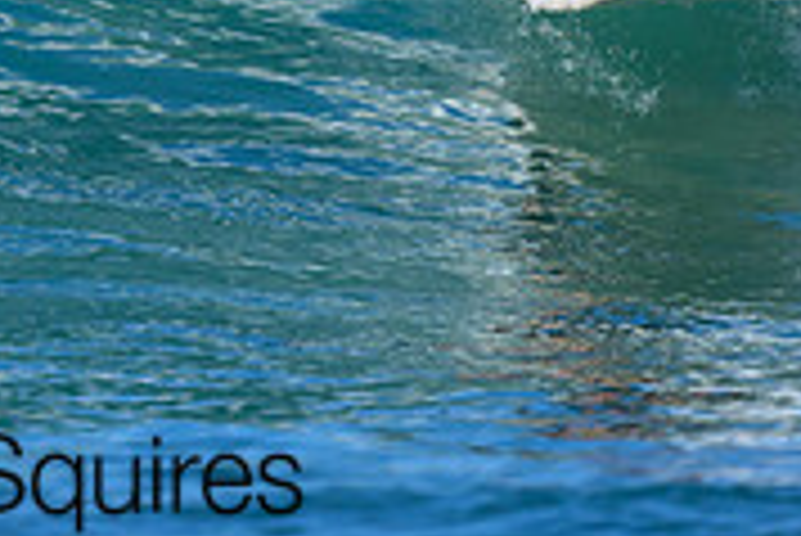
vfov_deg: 0.5
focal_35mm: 3018
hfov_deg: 0.7
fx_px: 67203
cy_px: -410
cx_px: 156
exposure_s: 1/2000
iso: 320
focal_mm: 800
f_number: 6.3
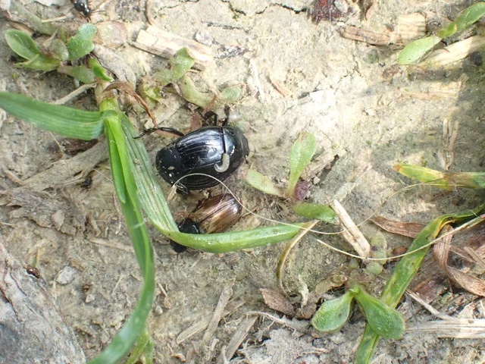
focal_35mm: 100
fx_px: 1401
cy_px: 182
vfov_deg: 14.8
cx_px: 242
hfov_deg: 19.6
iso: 800
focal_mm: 18
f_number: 6.3
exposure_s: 1/250
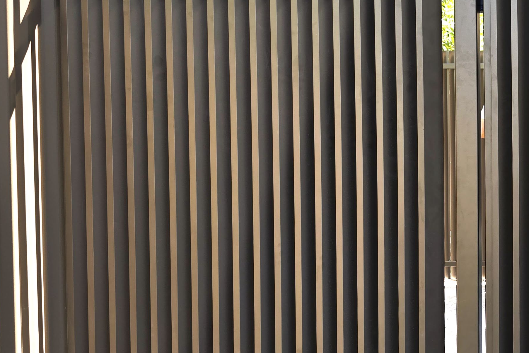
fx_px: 764
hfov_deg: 33.6
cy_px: 148
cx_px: 572
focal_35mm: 52
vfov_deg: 26.0
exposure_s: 1/101
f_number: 1.7
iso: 16
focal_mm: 6.3
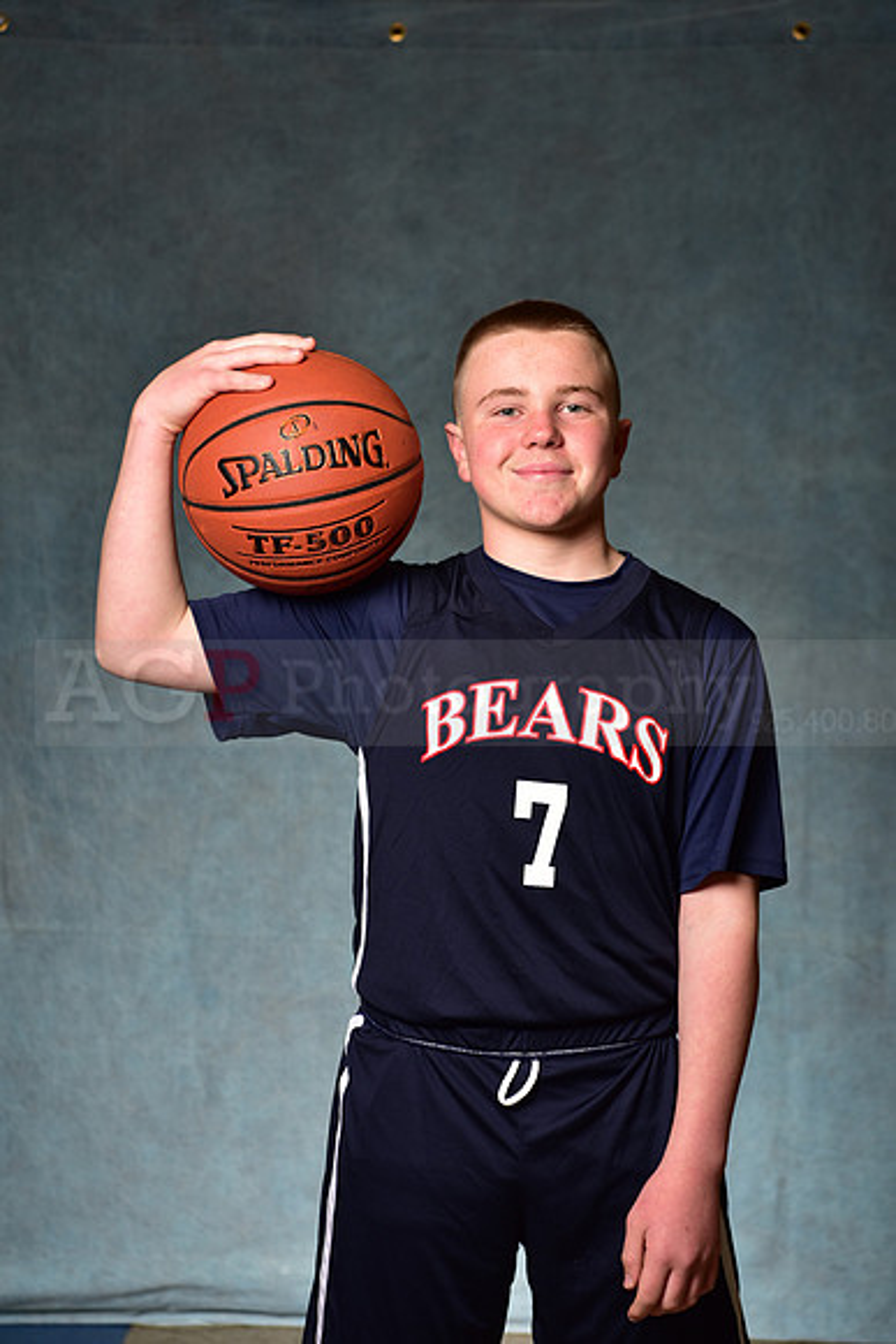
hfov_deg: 19.5
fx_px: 2612
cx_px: 448
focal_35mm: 70
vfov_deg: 28.8
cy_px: 672
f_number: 4.5
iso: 100
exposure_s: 1/200
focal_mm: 70
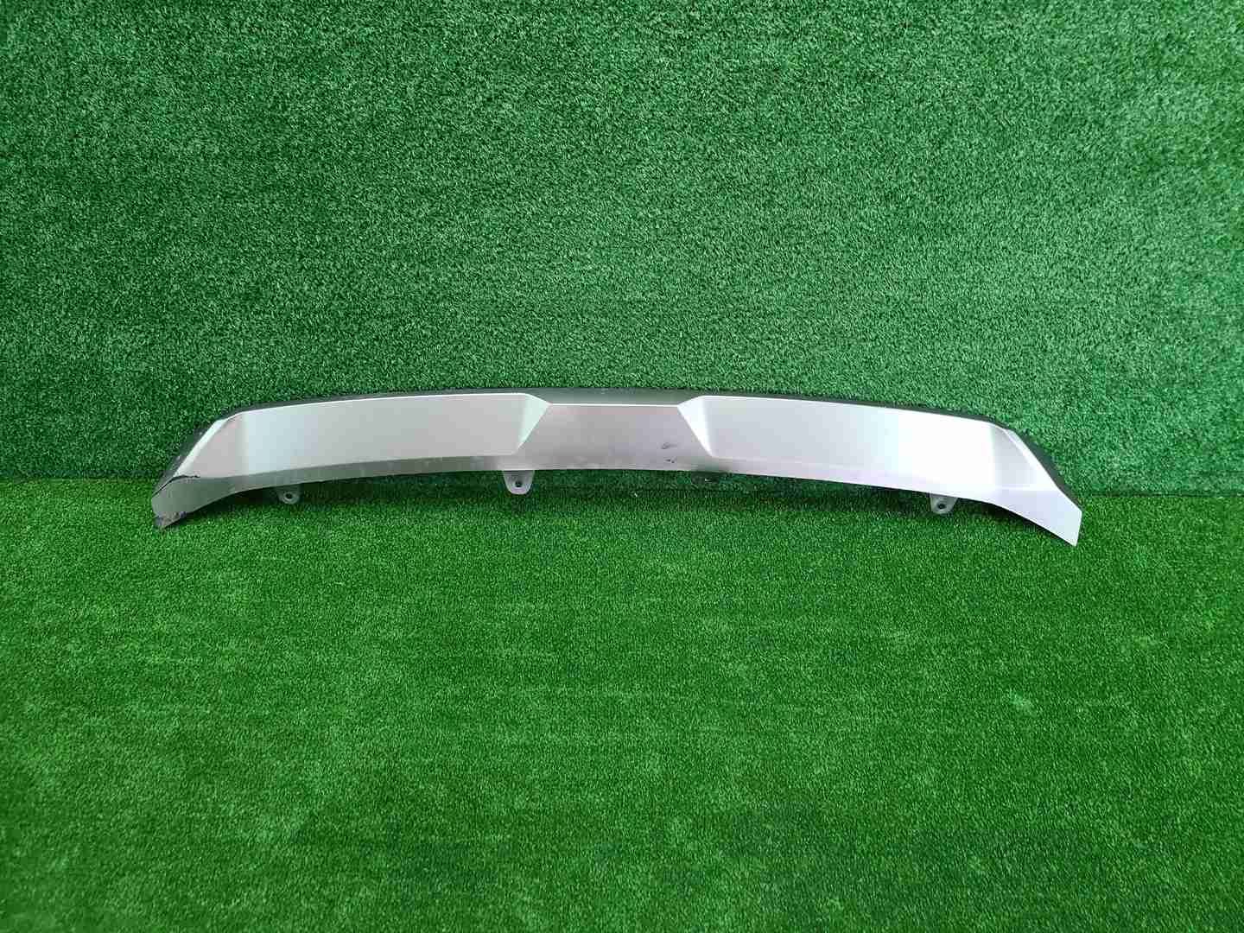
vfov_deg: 53.1
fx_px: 934
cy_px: 466
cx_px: 622
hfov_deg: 67.3
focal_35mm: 26
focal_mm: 5.4
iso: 167
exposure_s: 1/50
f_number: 1.8
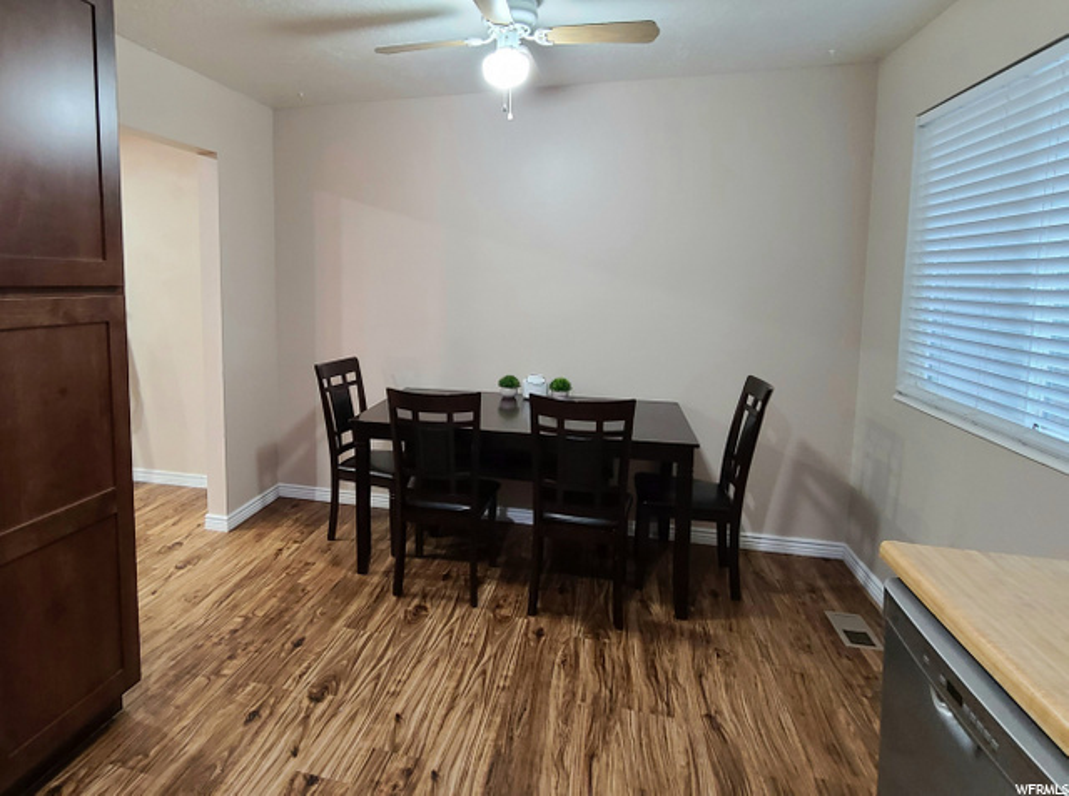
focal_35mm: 13
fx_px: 401
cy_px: 398
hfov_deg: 106.3
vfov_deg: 89.7
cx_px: 534
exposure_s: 1/29.1
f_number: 2.2
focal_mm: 2.2
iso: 500
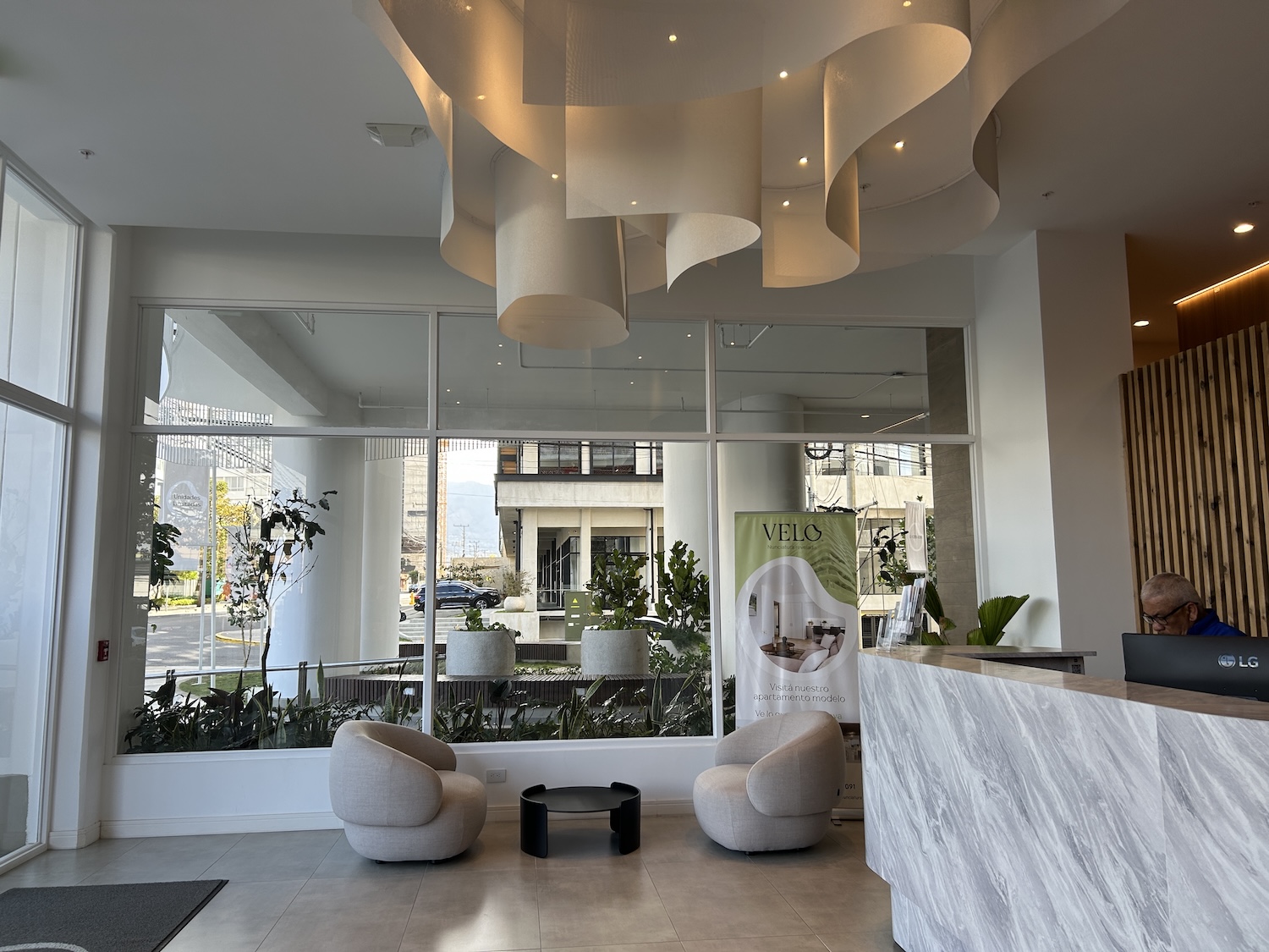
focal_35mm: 26
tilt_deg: +6.3
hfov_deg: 67.3
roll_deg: +0.7
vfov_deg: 53.1
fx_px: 953
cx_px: 634
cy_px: 476
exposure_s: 1/303
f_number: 1.5
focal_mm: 5.7
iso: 50
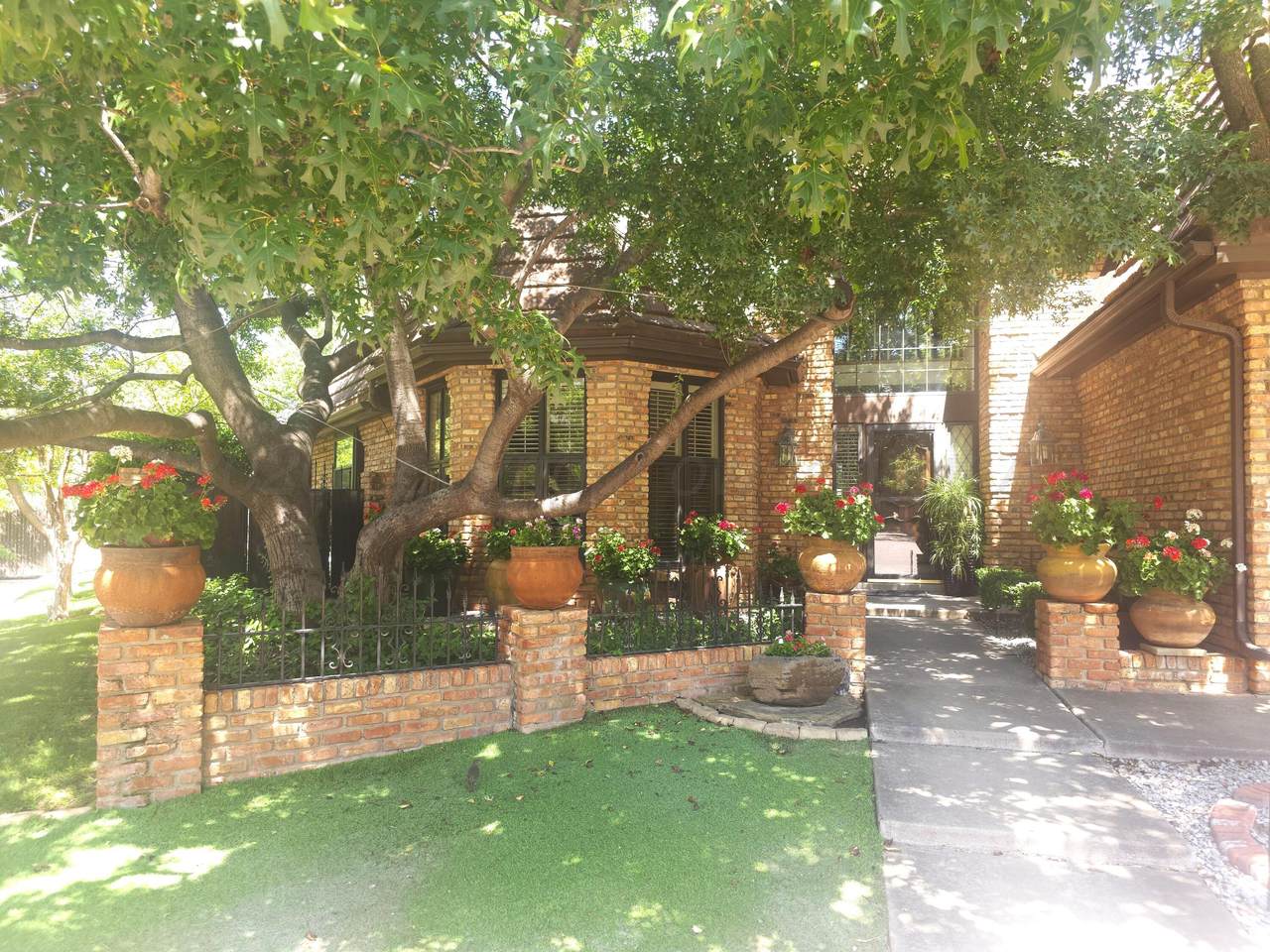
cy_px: 476
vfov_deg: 58.9
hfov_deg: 73.9
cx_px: 635
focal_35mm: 23
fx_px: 844
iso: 20
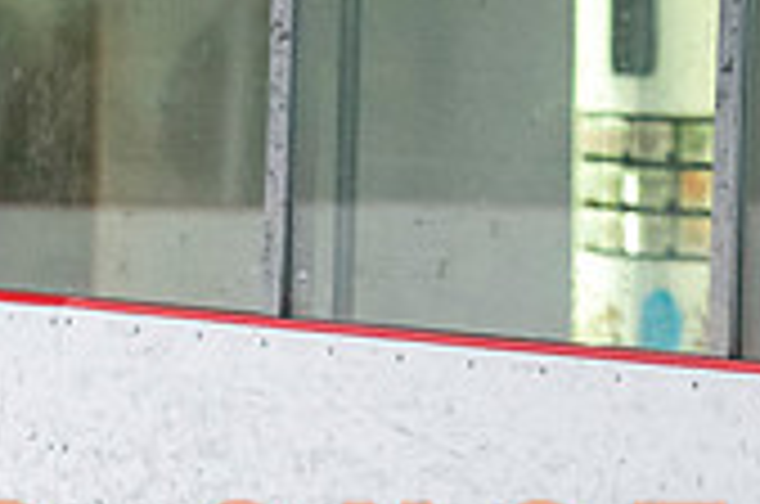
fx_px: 11315
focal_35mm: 537
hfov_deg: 3.8
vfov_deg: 2.5
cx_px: -412
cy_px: 614
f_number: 3.2
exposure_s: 1/640
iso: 3200
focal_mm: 110
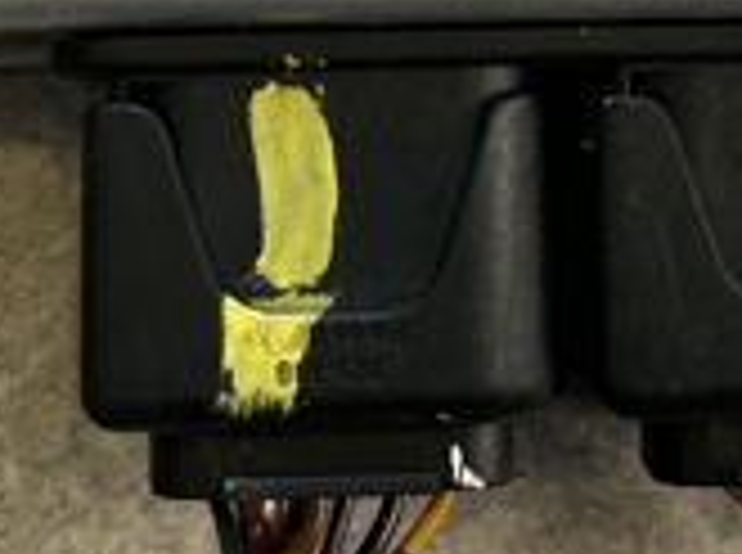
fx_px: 2160
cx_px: 544
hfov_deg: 19.4
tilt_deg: -79.2
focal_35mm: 101
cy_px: -245
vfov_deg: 13.8
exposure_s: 1/121
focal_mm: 5.7
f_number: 1.5
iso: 80
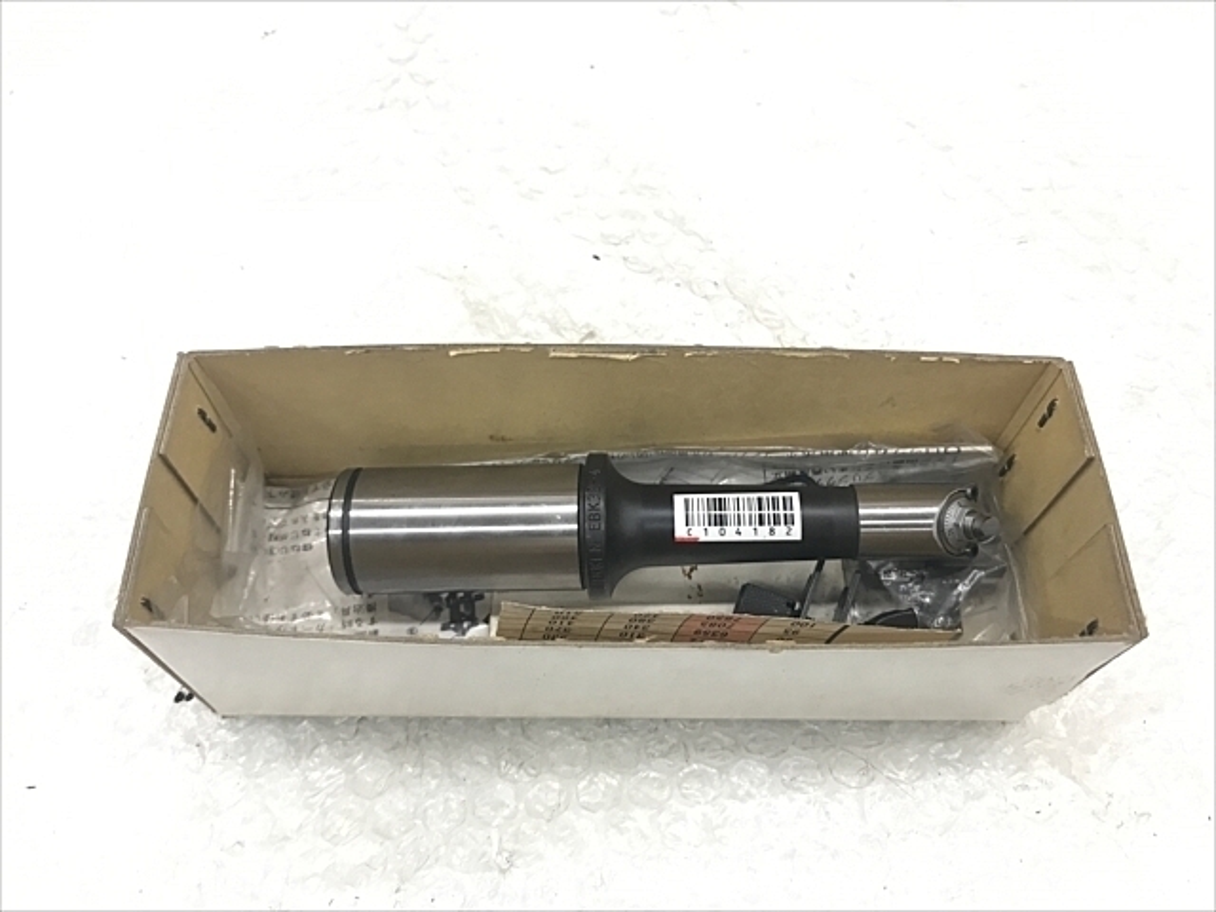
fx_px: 984
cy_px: 456
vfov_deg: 49.7
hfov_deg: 63.4
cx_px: 608
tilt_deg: -64.4
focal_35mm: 28
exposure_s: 1/20
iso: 32
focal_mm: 3.99
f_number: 1.8
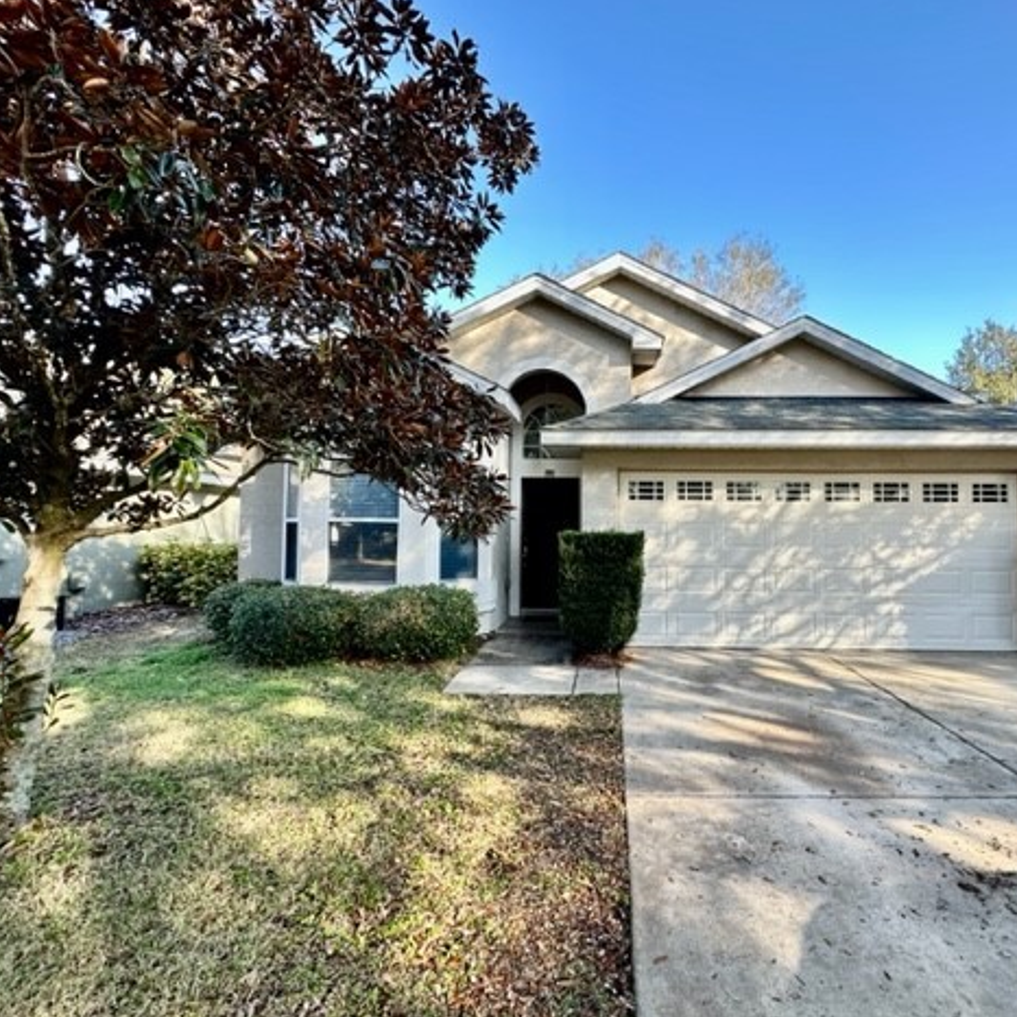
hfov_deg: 83.2
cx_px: 598
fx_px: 565
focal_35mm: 17
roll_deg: -1.0
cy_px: 502
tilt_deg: +2.6
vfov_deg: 84.0
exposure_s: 1/139
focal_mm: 2.22
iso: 40
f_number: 2.2
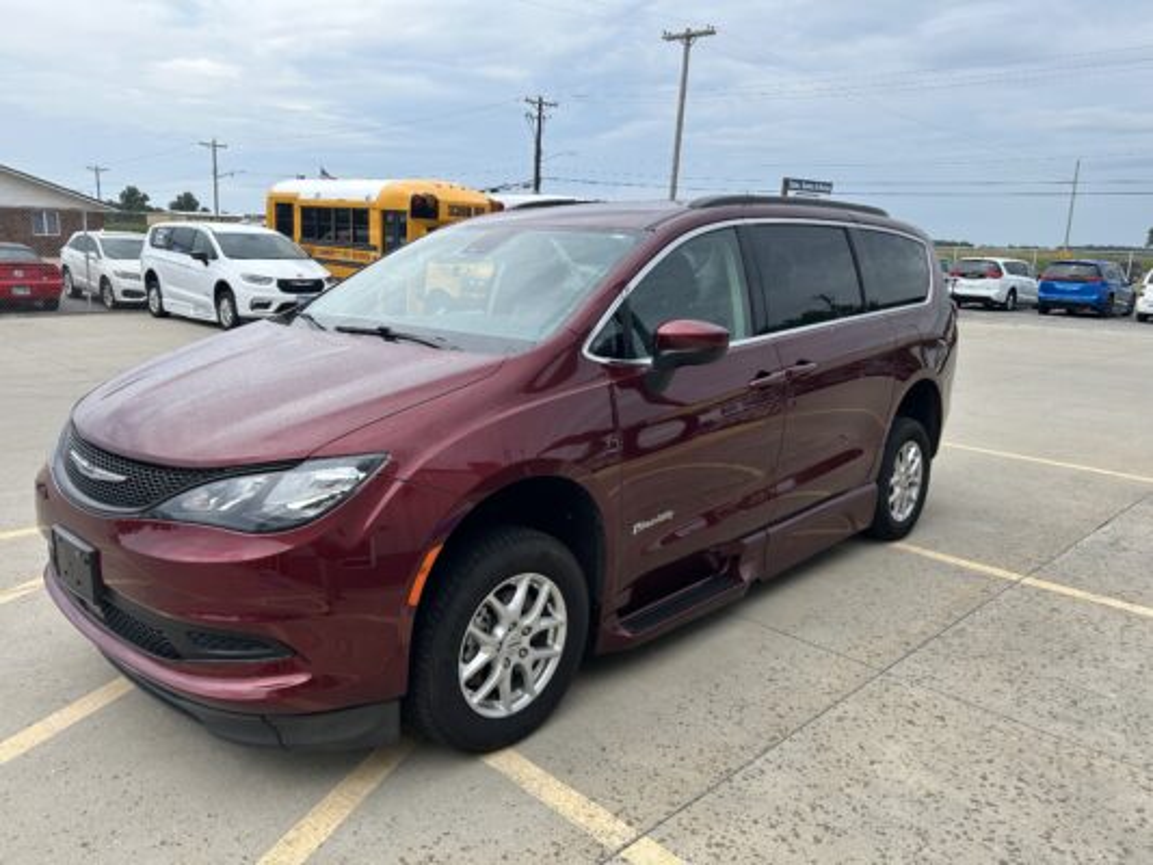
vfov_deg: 53.1
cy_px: 432
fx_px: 866
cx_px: 576
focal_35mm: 26
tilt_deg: -10.4
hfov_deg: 67.3
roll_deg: -2.2
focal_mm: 5.7
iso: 50
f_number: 1.5
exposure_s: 1/2404
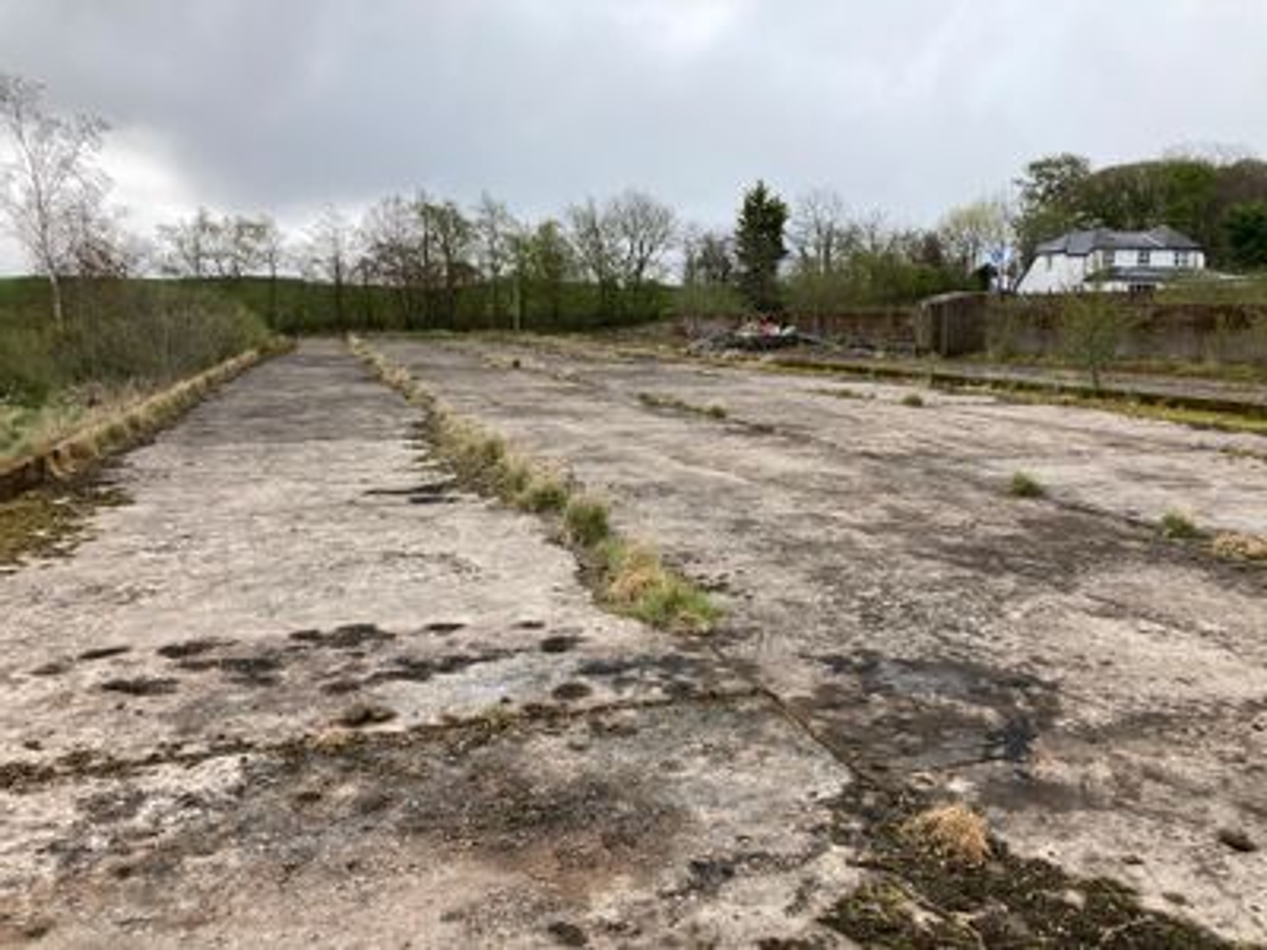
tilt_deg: -9.9
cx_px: 634
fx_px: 1025
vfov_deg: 49.7
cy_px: 475
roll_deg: +0.3
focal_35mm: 28
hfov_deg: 63.4
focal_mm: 3.99
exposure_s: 1/631
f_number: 1.8
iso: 20
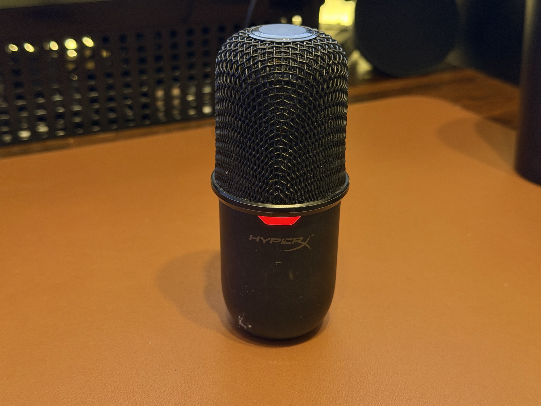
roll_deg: -0.2
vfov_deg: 30.3
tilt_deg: -25.9
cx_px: 270
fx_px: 750
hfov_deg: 39.7
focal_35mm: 48
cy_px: 203
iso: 500
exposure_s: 1/30
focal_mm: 6.76
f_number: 1.78
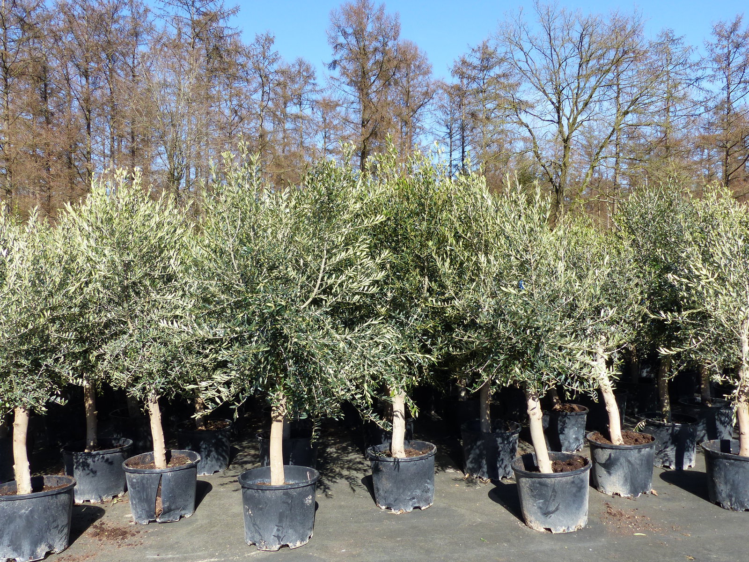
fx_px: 627
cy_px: 281
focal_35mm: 29
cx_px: 374
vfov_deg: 48.2
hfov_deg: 61.7
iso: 100
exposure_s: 1/400
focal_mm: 5.2
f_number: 4
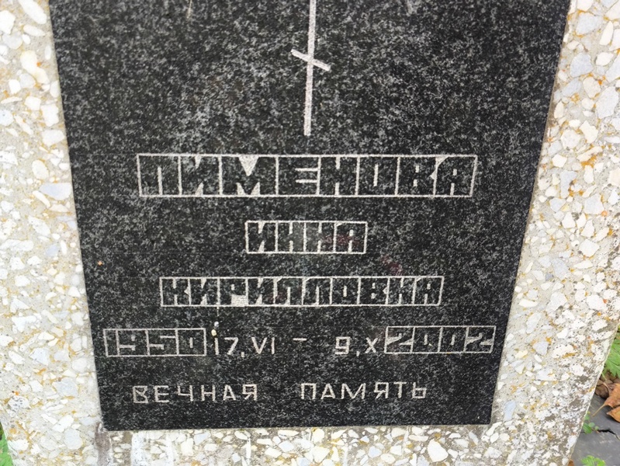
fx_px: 896
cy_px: 233
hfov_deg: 38.2
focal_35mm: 50
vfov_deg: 29.1
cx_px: 310
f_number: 1.7
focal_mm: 4.71
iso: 64
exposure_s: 1/120
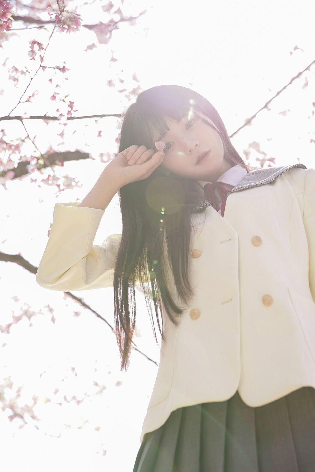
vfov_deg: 28.8
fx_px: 919
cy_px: 236
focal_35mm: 70
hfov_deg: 19.5
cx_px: 158
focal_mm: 70
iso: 100
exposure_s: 1/200
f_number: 3.5
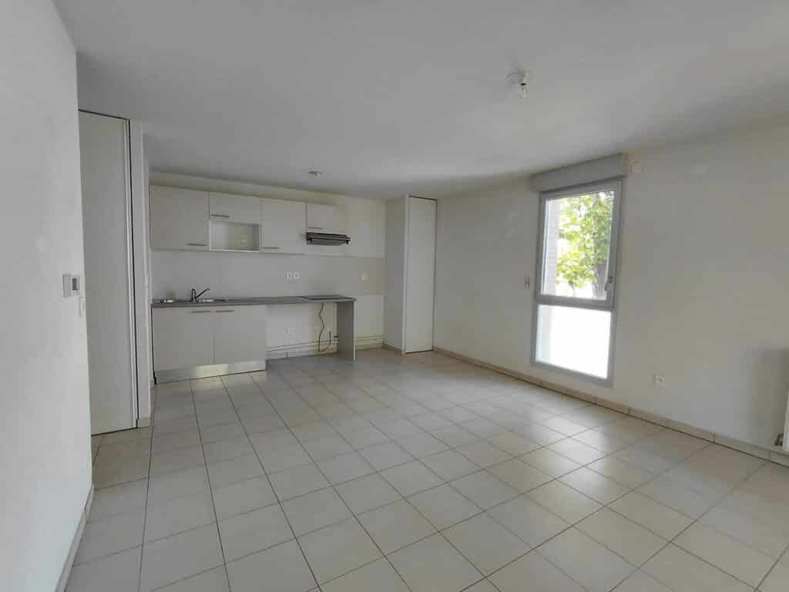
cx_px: 394
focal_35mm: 16
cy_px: 296
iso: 125
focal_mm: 1.64
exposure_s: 1/60
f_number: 2.2
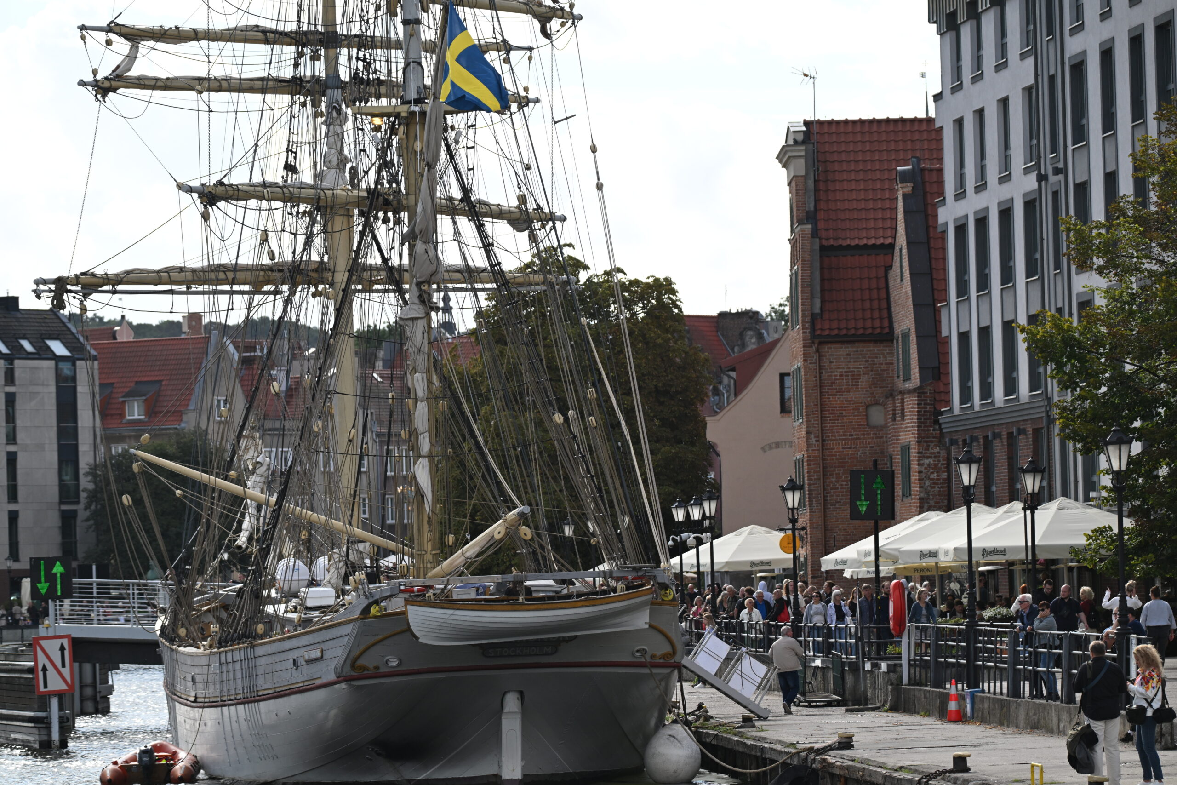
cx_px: 588
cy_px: 392
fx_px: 5885
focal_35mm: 180
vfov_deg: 7.6
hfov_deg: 11.4
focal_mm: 180
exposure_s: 1/1250
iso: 400
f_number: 5.6
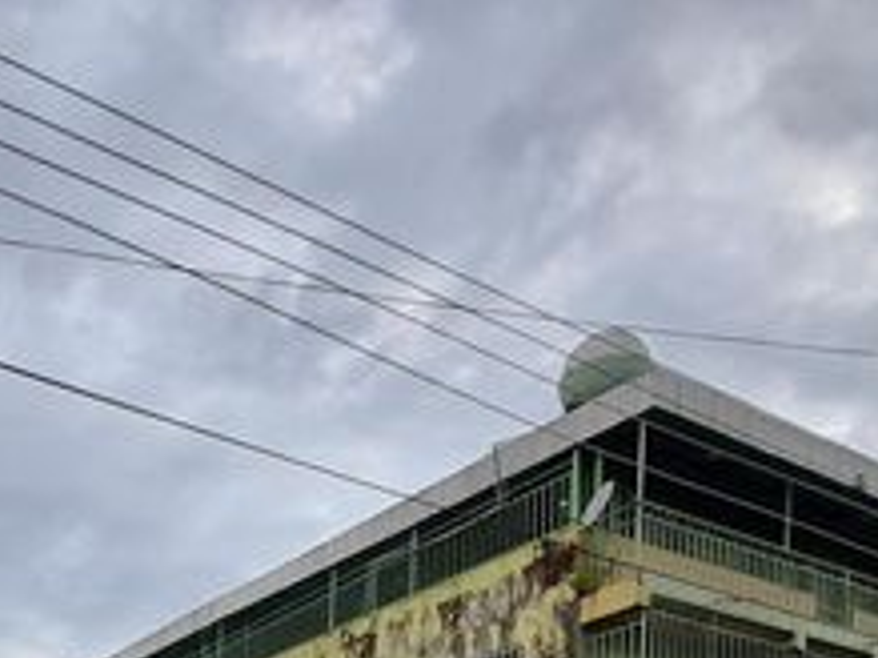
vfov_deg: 27.5
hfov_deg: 46.1
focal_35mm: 38
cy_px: 959
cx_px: 156
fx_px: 963
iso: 40
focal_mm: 1.42
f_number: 2.2
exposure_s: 1/267
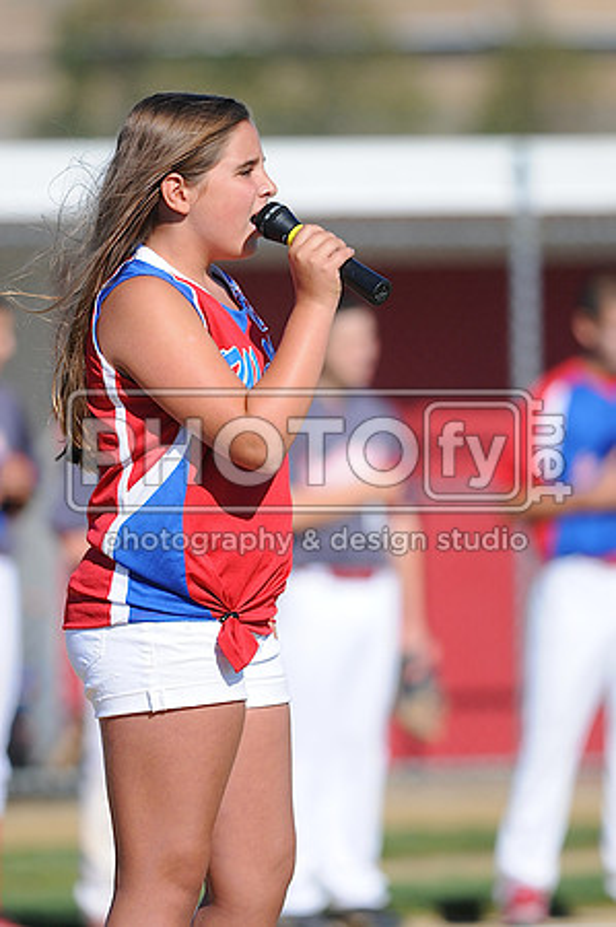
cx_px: 308
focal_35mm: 450
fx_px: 11576
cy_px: 464
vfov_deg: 4.6
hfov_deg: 3.0
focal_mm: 300
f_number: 4
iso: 200
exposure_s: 1/2000
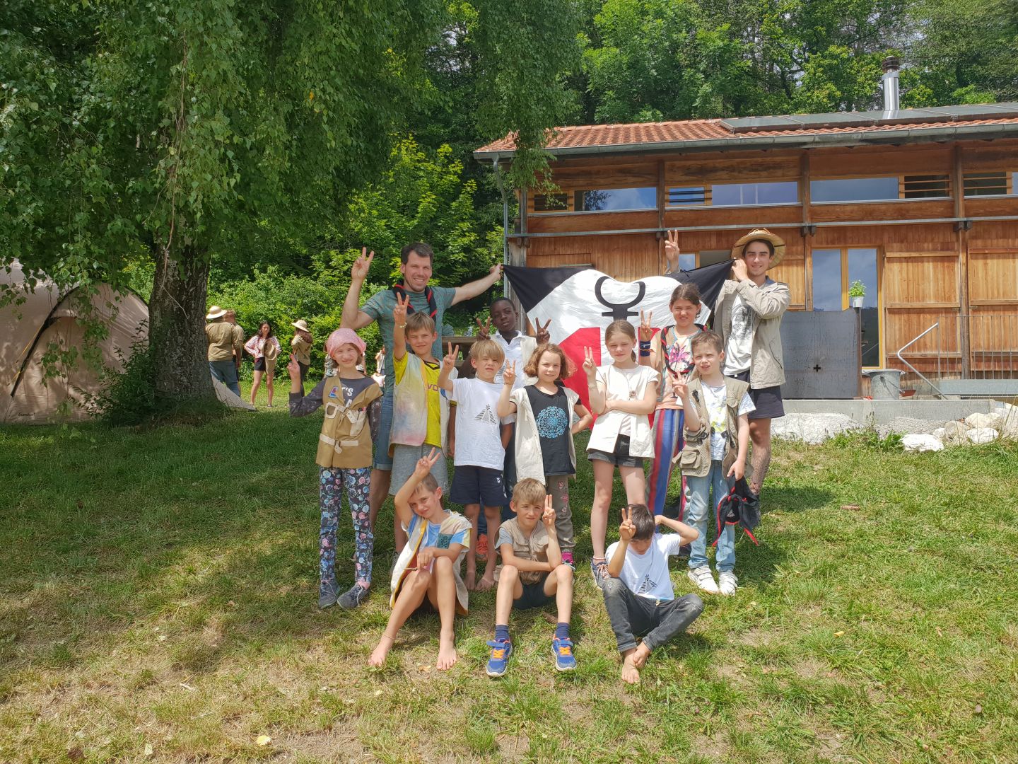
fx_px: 765
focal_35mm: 26
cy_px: 382
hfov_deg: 67.3
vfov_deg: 53.1
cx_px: 509
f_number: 2.4
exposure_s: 1/983
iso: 50
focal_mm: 4.3
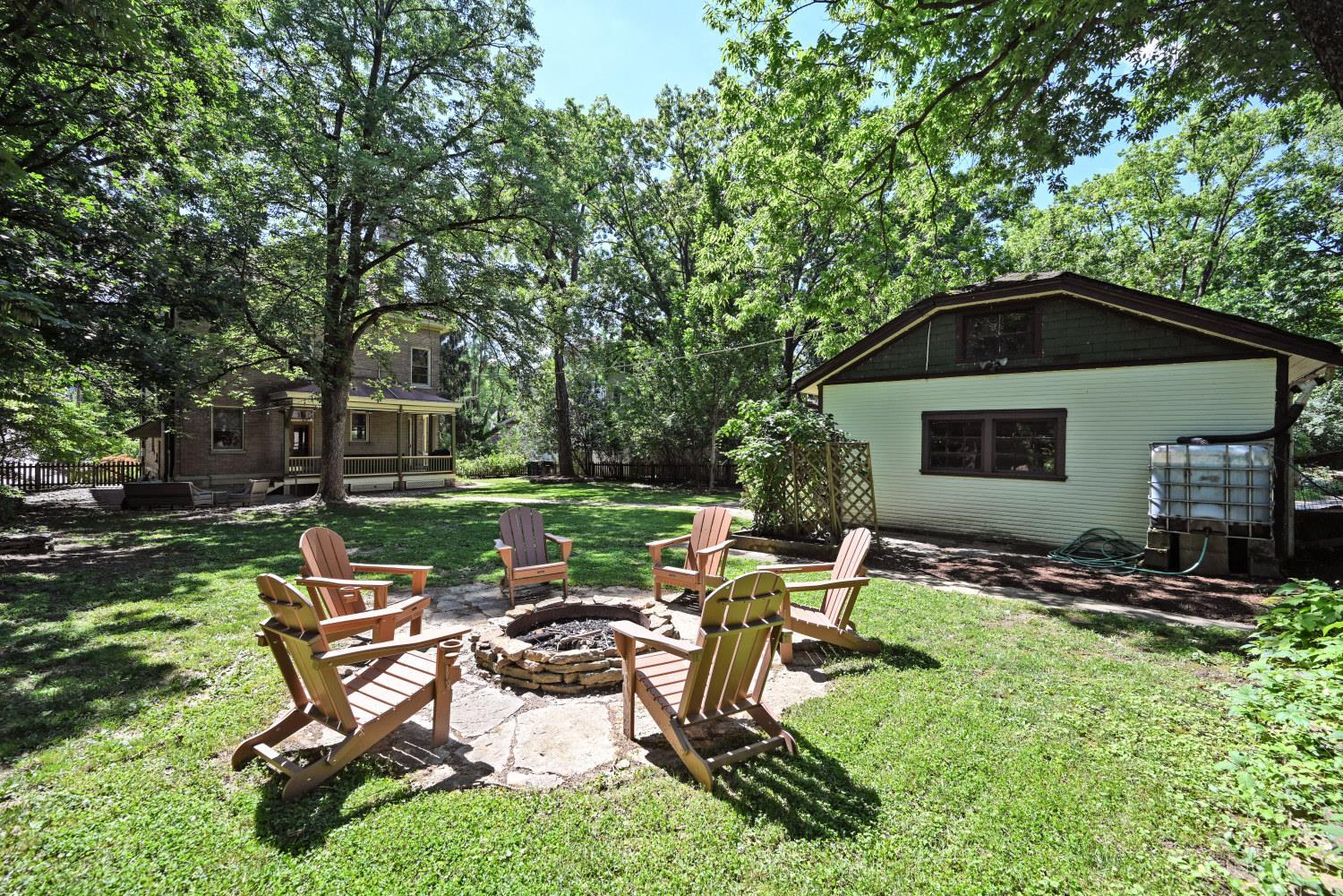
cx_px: 672
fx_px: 522
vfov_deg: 81.2
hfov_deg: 104.3
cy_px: 448
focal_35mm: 14
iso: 140
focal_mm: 14
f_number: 5.6
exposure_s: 1/250
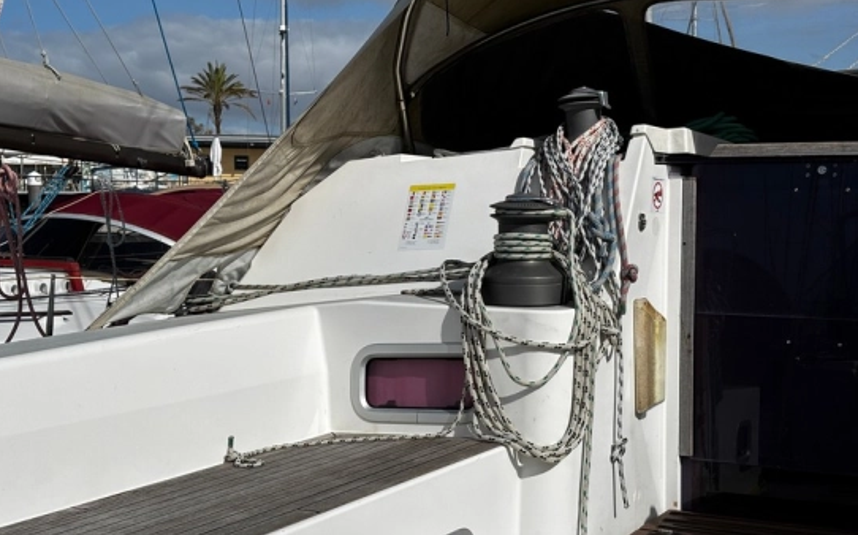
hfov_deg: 36.3
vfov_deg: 23.1
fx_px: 1309
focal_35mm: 56
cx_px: 432
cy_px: 286
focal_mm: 5.96
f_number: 1.6
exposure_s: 1/7692
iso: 32
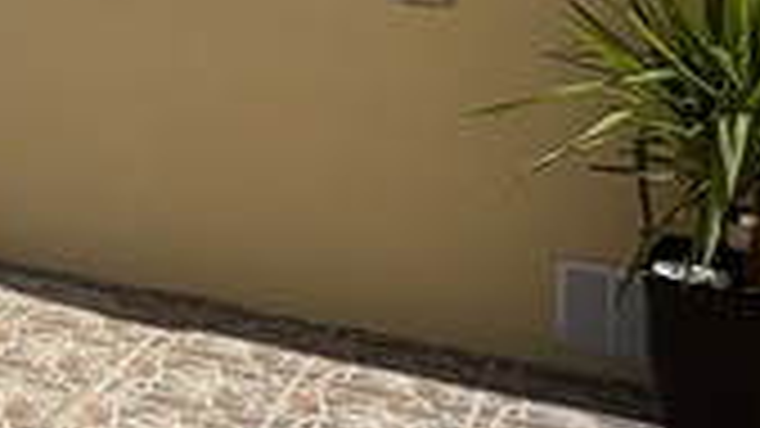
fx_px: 1632
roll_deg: +0.4
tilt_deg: -0.3
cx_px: -468
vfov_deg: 14.1
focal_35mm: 81
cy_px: -178
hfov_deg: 21.0
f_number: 2.2
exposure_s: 1/3906
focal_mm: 2.22
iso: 50
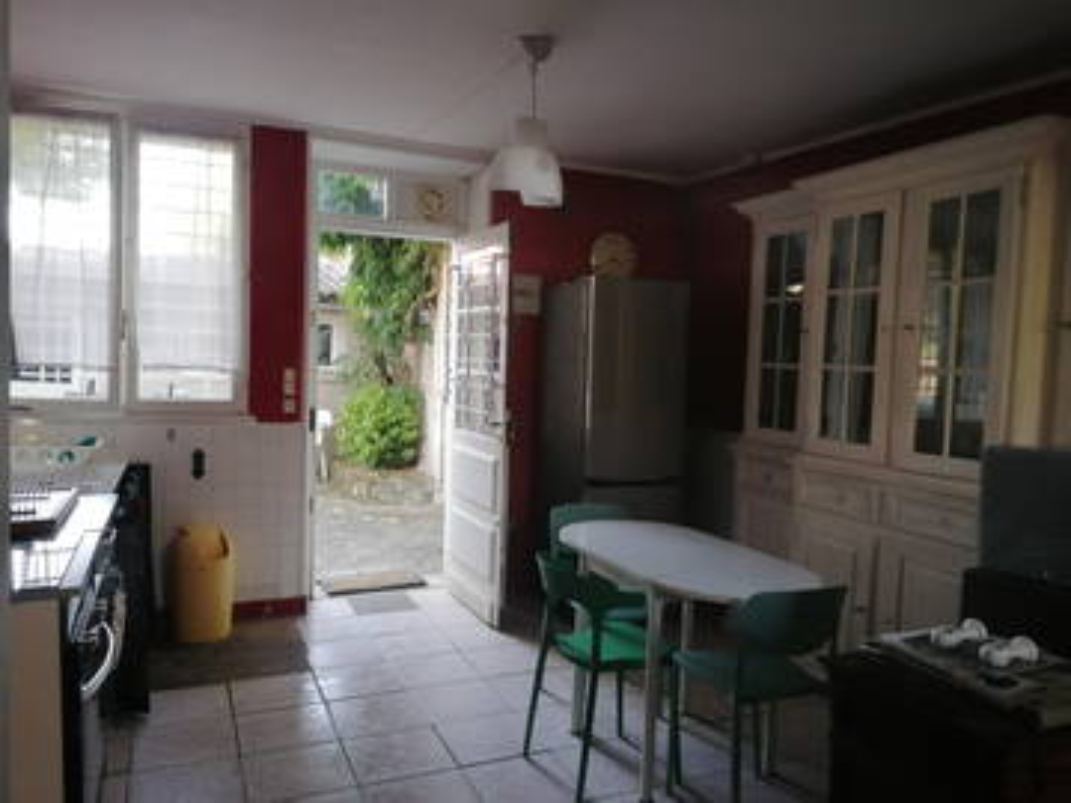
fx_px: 835
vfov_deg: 51.4
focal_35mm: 27
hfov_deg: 65.3
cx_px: 536
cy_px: 402
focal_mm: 4.75
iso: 400
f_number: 1.8
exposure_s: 1/100
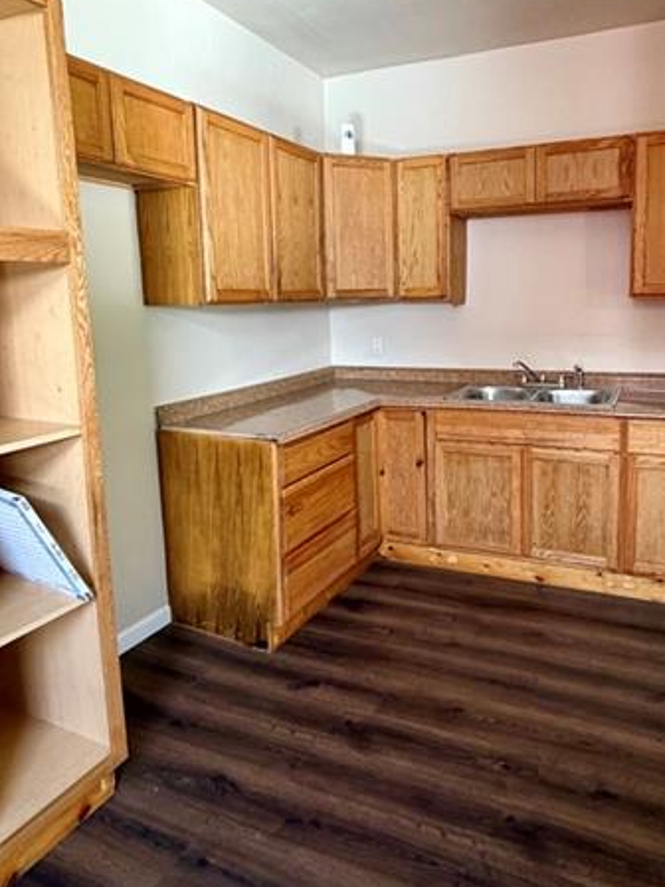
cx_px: 412
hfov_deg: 56.2
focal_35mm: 24
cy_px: 384
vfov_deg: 71.3
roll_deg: +0.7
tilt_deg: -8.8
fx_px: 615
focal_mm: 2.22
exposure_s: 1/76
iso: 320
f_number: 2.2
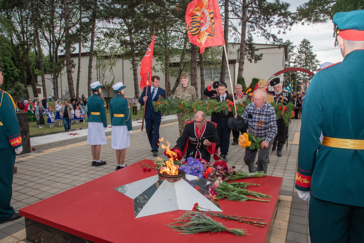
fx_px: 250
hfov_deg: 72.1
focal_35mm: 25
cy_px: 122
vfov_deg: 51.8
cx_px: 182
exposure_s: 1/160
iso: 640
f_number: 10
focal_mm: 24
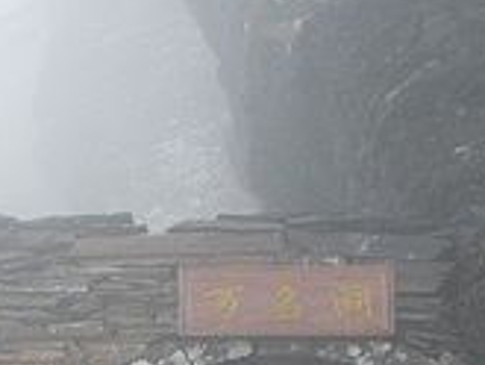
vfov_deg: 9.2
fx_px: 2187
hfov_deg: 12.1
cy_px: 578
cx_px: -232
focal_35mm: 156
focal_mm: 6.3
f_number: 3.5
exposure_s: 1/71.2
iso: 143
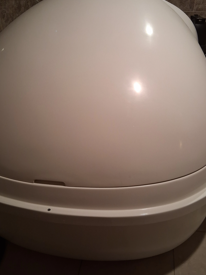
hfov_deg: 44.2
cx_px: 104
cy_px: 119
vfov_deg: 56.6
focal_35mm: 32
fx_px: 254
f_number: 1.8
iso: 500
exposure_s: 1/30
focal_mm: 3.98
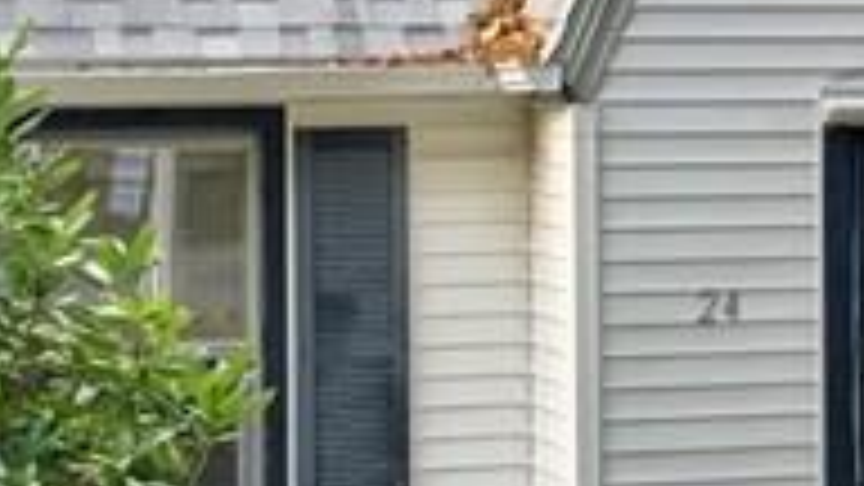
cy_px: 158
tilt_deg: -4.2
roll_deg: -0.4
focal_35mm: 151
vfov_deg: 8.0
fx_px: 3459
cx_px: 891
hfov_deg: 14.0
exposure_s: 1/296
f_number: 1.8
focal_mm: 4.25
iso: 25
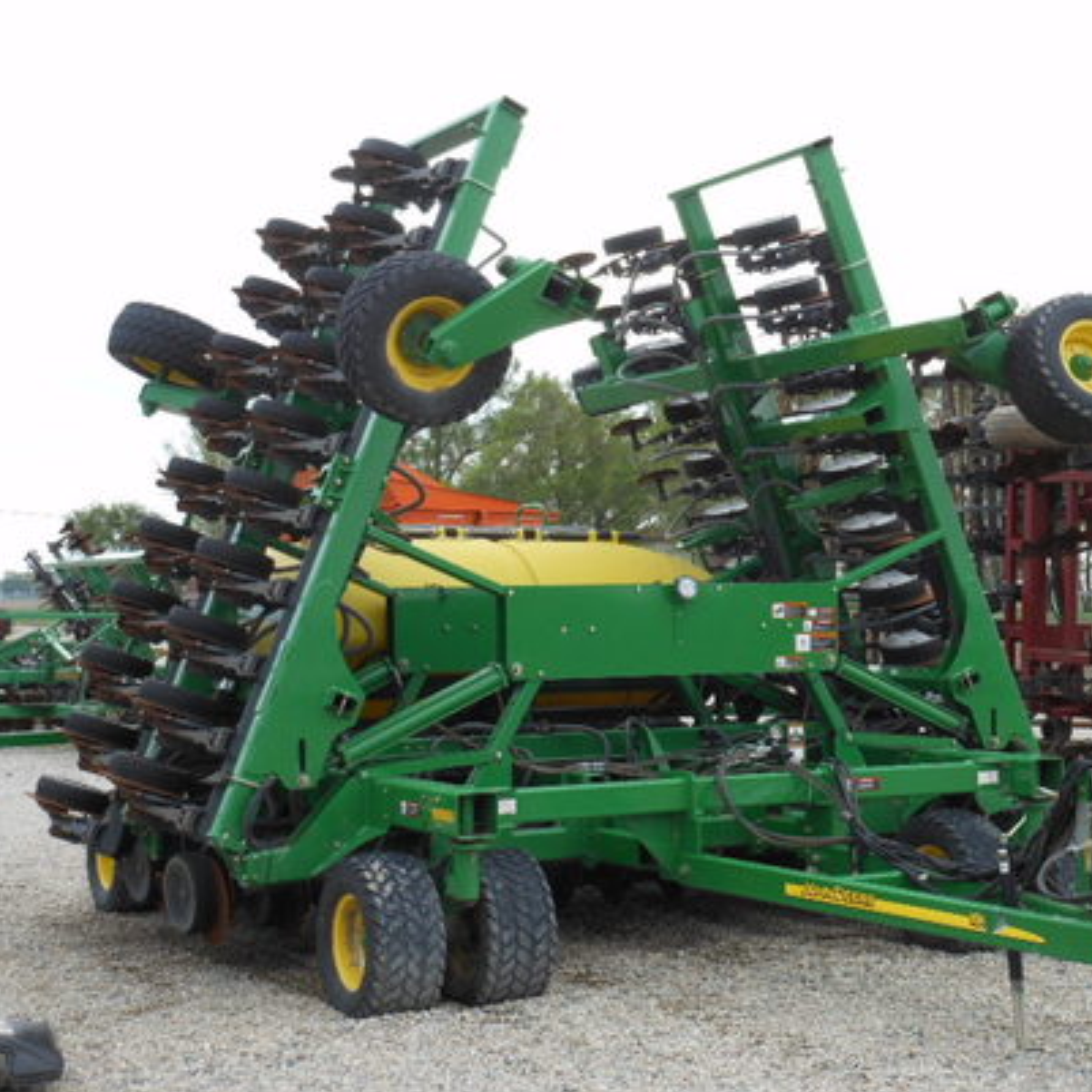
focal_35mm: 54
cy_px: 542
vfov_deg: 31.6
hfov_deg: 31.6
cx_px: 648
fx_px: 1927
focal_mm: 8.1
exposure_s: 1/200
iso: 80
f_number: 4.6
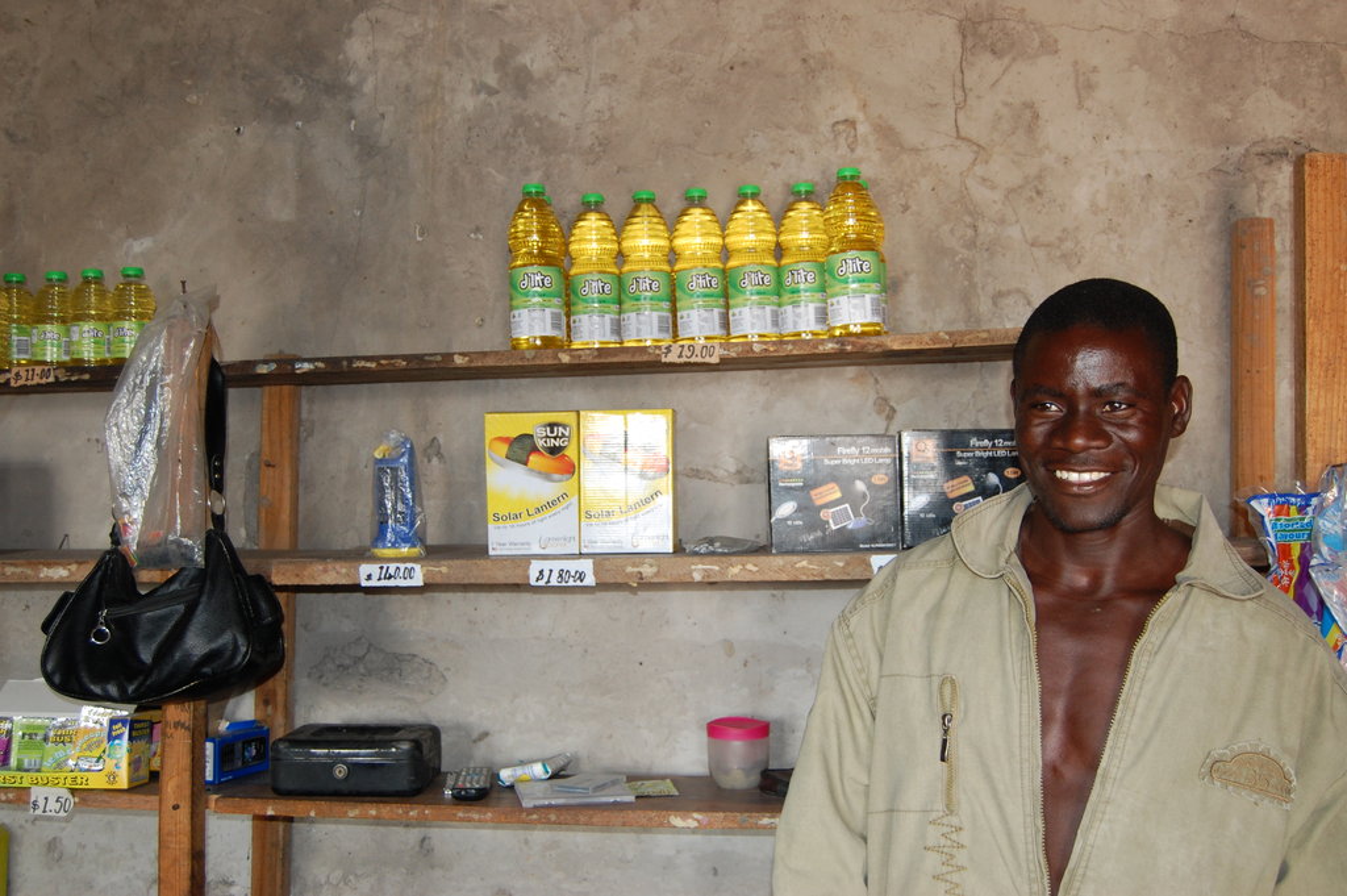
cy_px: 448
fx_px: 1234
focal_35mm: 33
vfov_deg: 39.9
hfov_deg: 57.3
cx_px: 674
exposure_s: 1/60
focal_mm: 22
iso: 400
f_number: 3.8
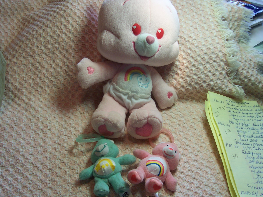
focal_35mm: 37
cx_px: 132
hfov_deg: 50.1
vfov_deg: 38.7
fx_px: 281
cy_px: 98
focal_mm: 5.6
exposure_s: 1/60
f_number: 2.8
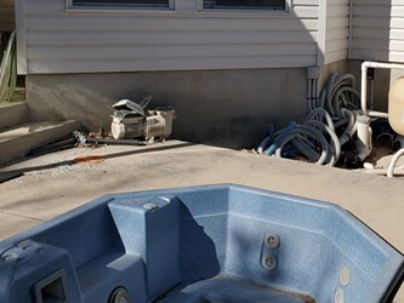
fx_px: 584
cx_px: 318
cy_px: 75
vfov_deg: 28.7
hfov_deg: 37.0
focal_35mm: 50
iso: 50
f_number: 2.4
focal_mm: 4.3
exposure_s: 1/2993
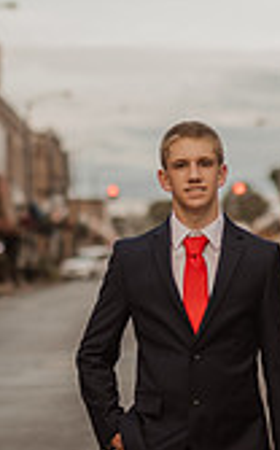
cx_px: 205
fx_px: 2522
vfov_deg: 10.2
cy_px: 216
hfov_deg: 6.4
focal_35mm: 206
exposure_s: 1/400
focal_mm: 50
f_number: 1.4
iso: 100
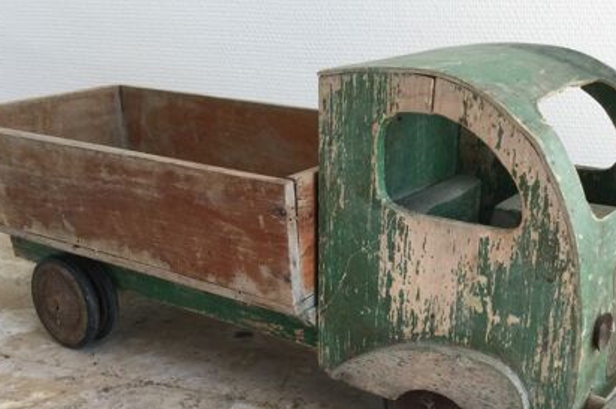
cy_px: 307
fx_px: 804
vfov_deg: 28.2
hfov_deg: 41.9
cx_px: 333
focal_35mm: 47
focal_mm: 3.3
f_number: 2.4
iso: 100
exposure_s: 1/33
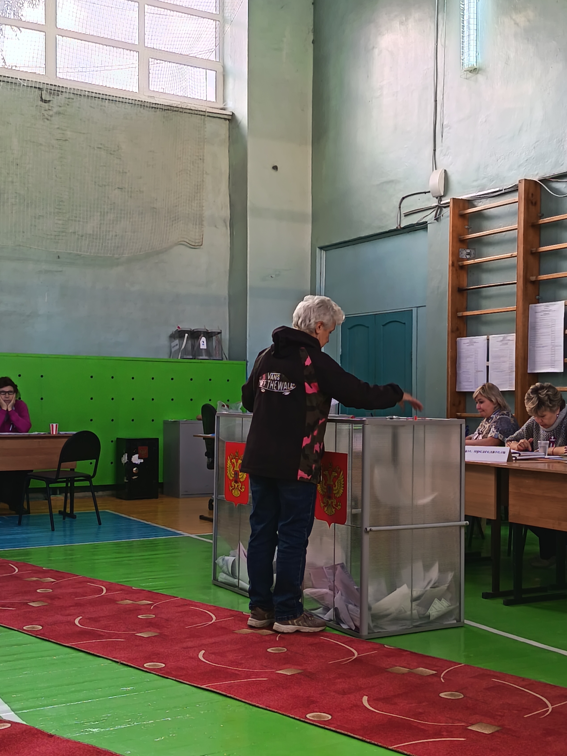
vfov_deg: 41.2
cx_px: 326
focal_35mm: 46
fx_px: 1005
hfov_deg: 31.5
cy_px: 407
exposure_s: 1/50
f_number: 1.75
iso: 487
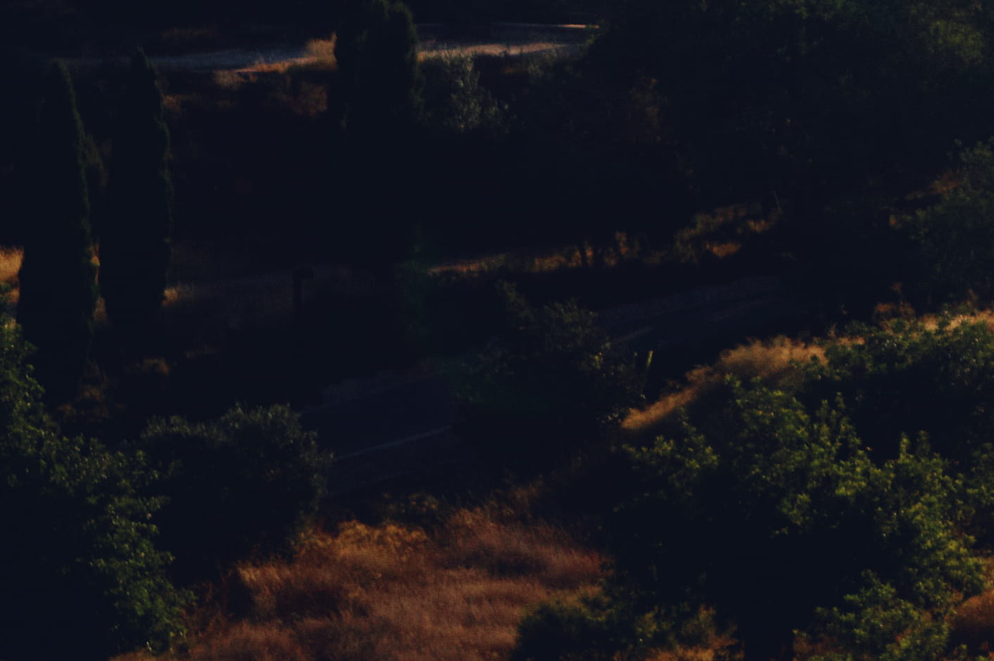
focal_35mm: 330
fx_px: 9102
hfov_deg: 6.2
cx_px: 1512
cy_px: -414
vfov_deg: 4.1
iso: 200
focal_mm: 52
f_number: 5.6
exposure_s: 1/1250
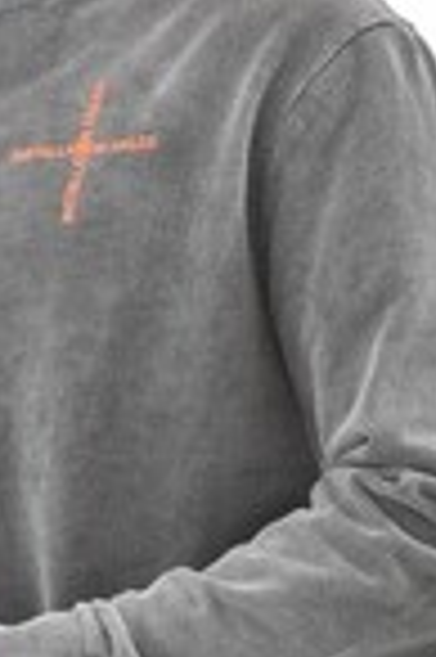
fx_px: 7811
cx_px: 45
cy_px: 486
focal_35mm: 429
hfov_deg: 3.2
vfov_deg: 4.8
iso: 100
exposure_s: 1/160
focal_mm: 116
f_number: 7.1
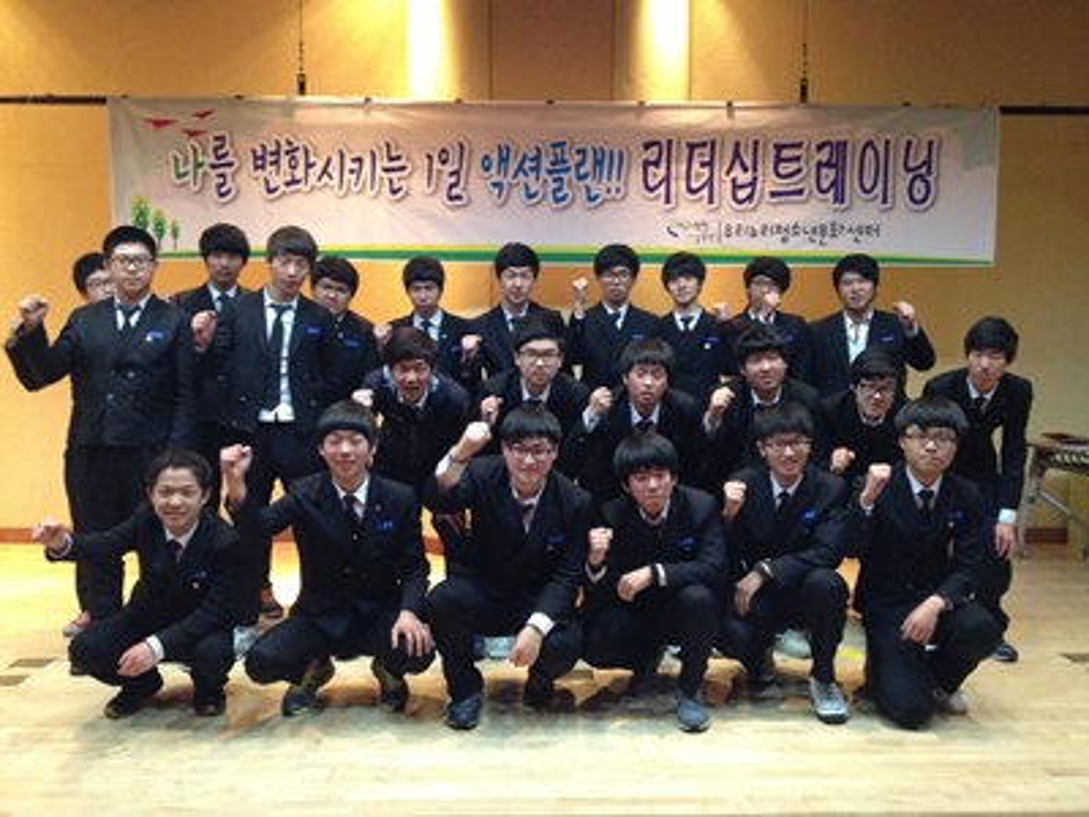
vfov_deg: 40.7
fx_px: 1101
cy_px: 408
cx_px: 544
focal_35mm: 35
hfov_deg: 52.6
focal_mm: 4.28
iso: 400
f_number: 2.4
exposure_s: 1/20
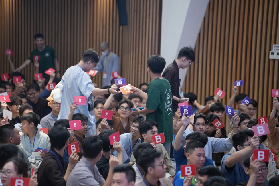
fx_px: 1108
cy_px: 93
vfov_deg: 9.6
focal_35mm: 143
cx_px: 140
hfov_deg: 14.3
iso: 2500
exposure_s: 1/200
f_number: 2.8
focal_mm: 143
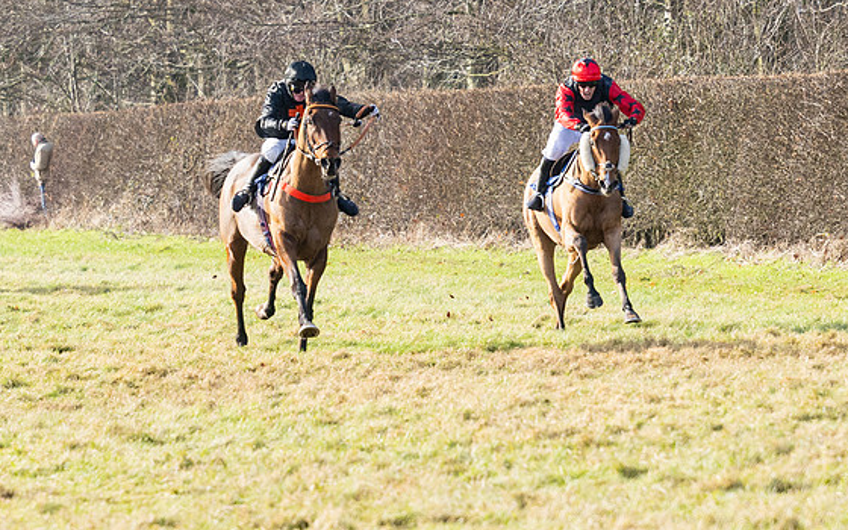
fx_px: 8459
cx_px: 292
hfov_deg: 5.7
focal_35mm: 366
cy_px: 281
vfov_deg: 3.6
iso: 400
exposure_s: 1/1600
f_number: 4
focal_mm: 125
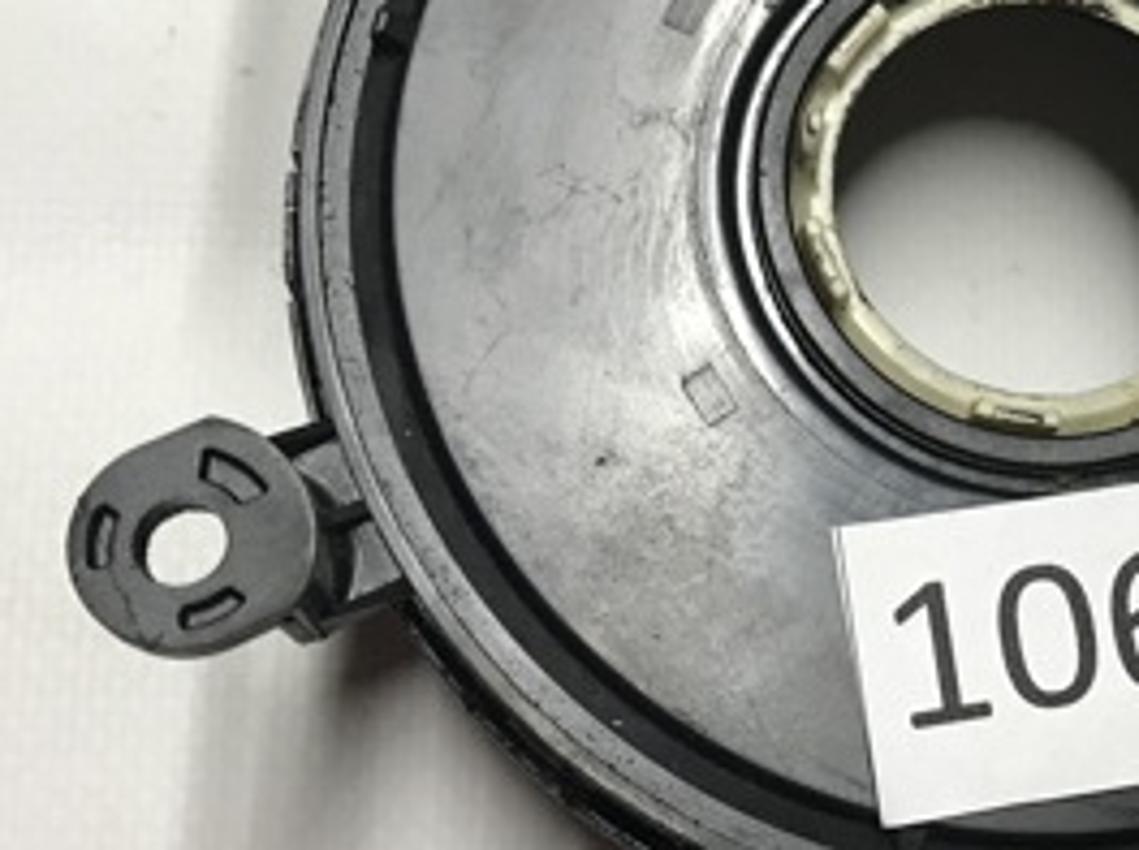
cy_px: 300
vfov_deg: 21.5
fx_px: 2233
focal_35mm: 68
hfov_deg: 27.6
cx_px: 1018
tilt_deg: -75.3
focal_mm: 3.99
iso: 32
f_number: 1.8
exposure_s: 1/33
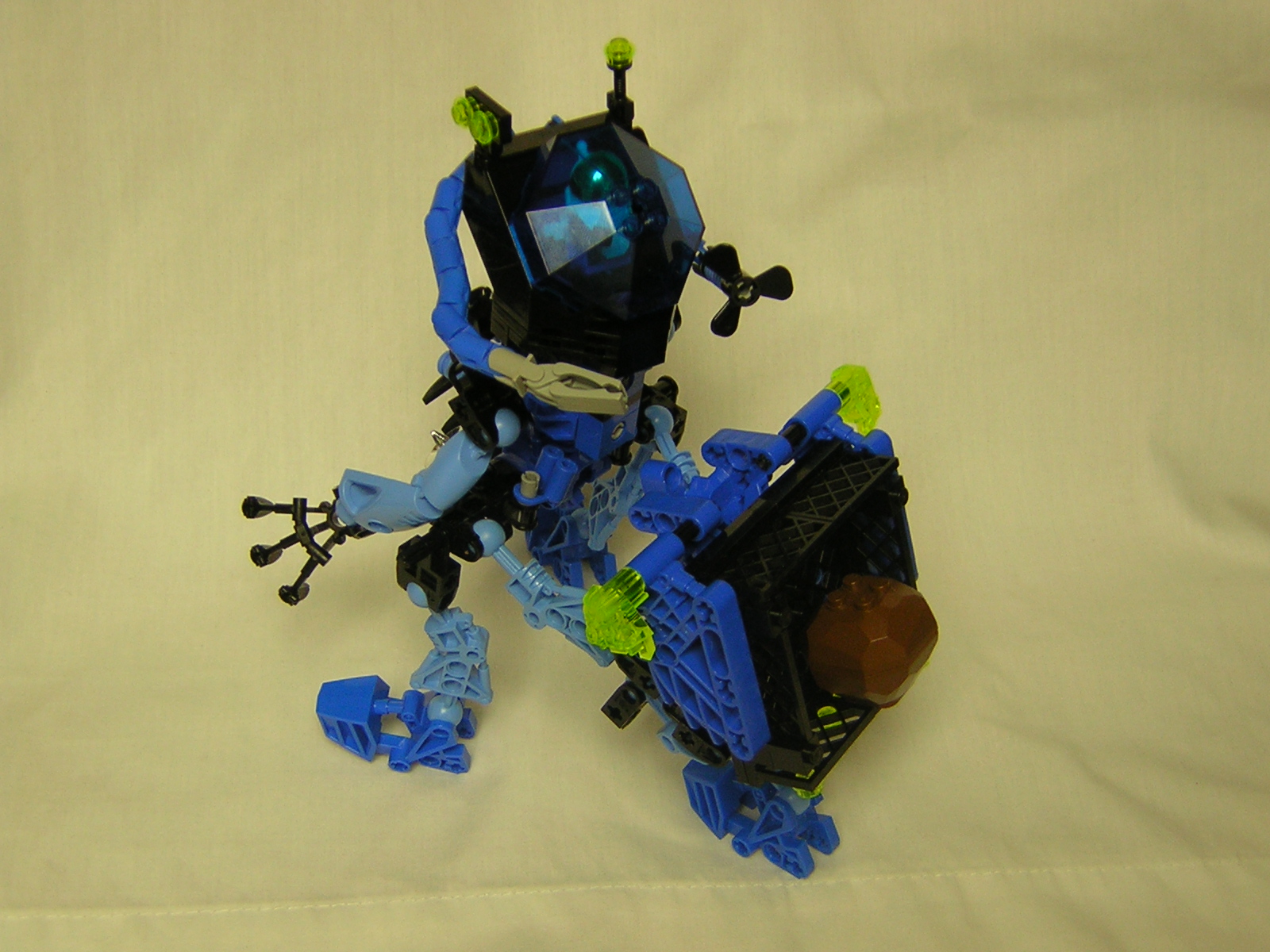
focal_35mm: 51
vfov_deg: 28.6
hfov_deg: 37.5
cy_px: 476
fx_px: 1871
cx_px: 635
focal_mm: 6.6
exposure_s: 1/7.6
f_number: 3.1
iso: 50
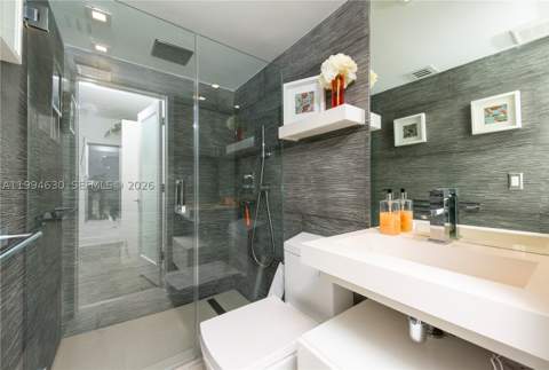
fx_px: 214
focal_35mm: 14
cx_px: 274
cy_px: 185
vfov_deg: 81.6
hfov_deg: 104.1
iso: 500
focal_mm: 14
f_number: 11
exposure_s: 1/100
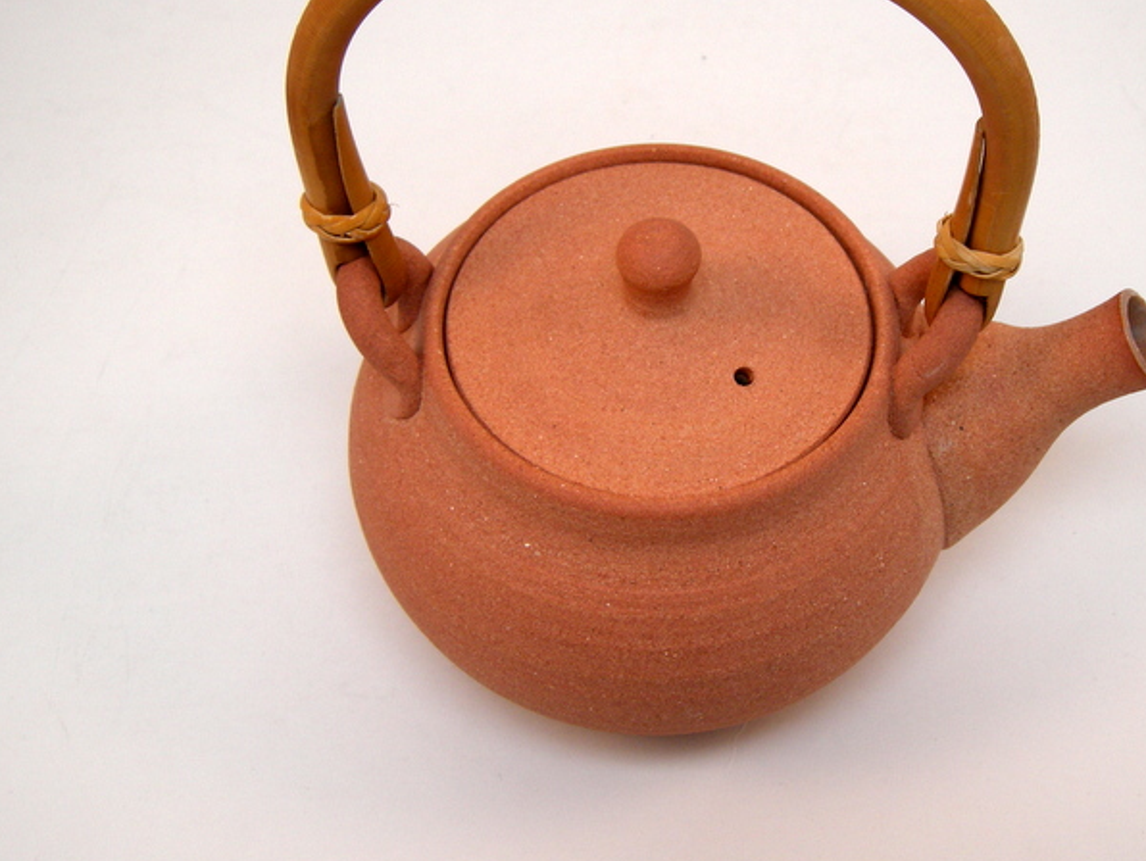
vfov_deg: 30.9
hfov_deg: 40.2
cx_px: 690
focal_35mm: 47
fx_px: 1557
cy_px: 374
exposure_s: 1/66
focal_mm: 7.5
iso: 64
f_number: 3
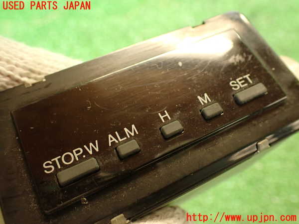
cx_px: 150
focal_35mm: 32
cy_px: 112
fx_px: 276
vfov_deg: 44.2
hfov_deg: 56.8
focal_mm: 5.79
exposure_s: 1/30
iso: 400
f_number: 2.4
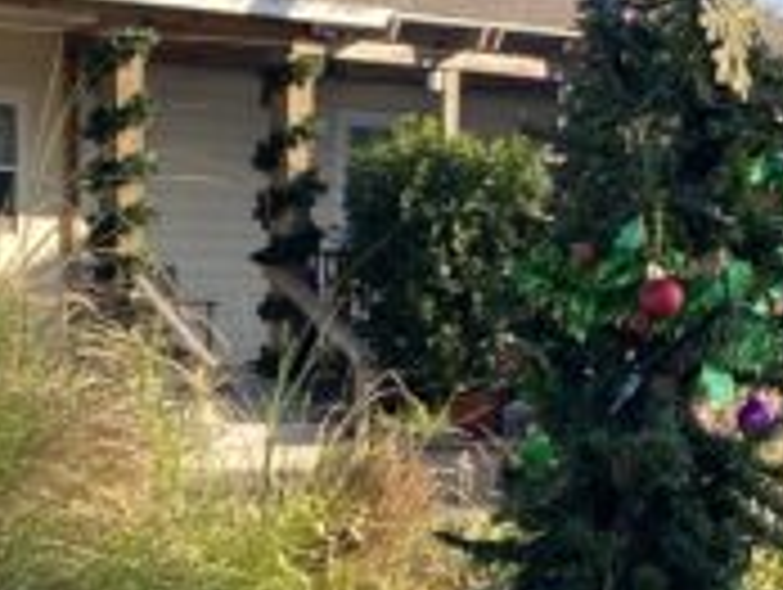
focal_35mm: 153
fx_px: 3466
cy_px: 1036
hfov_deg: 12.9
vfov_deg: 9.3
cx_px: 279
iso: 32
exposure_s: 1/626
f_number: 1.8
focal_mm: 4.25
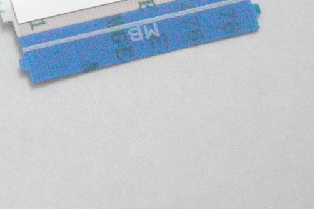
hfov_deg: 7.7
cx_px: -340
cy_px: -233
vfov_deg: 5.3
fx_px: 2214
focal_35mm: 254
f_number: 5.6
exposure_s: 1/200
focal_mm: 34
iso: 12800
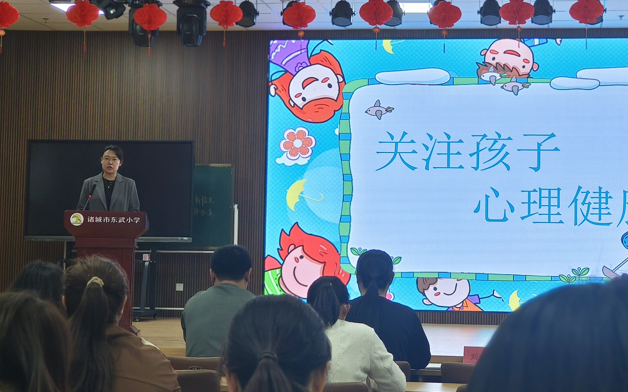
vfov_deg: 16.9
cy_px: 156
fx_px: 1318
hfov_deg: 26.7
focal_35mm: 77
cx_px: 383
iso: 50
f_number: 2
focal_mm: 6.7
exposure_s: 1/104
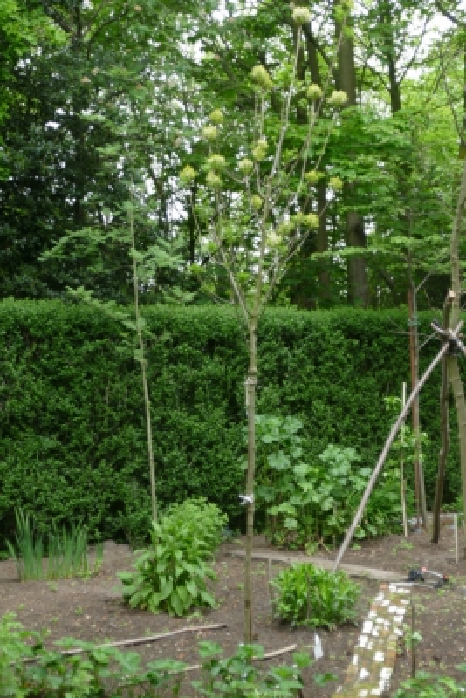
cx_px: 233
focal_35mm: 57
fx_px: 1106
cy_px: 349
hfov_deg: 23.8
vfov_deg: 35.0
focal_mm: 20.62
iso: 125
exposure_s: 1/80
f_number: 3.5
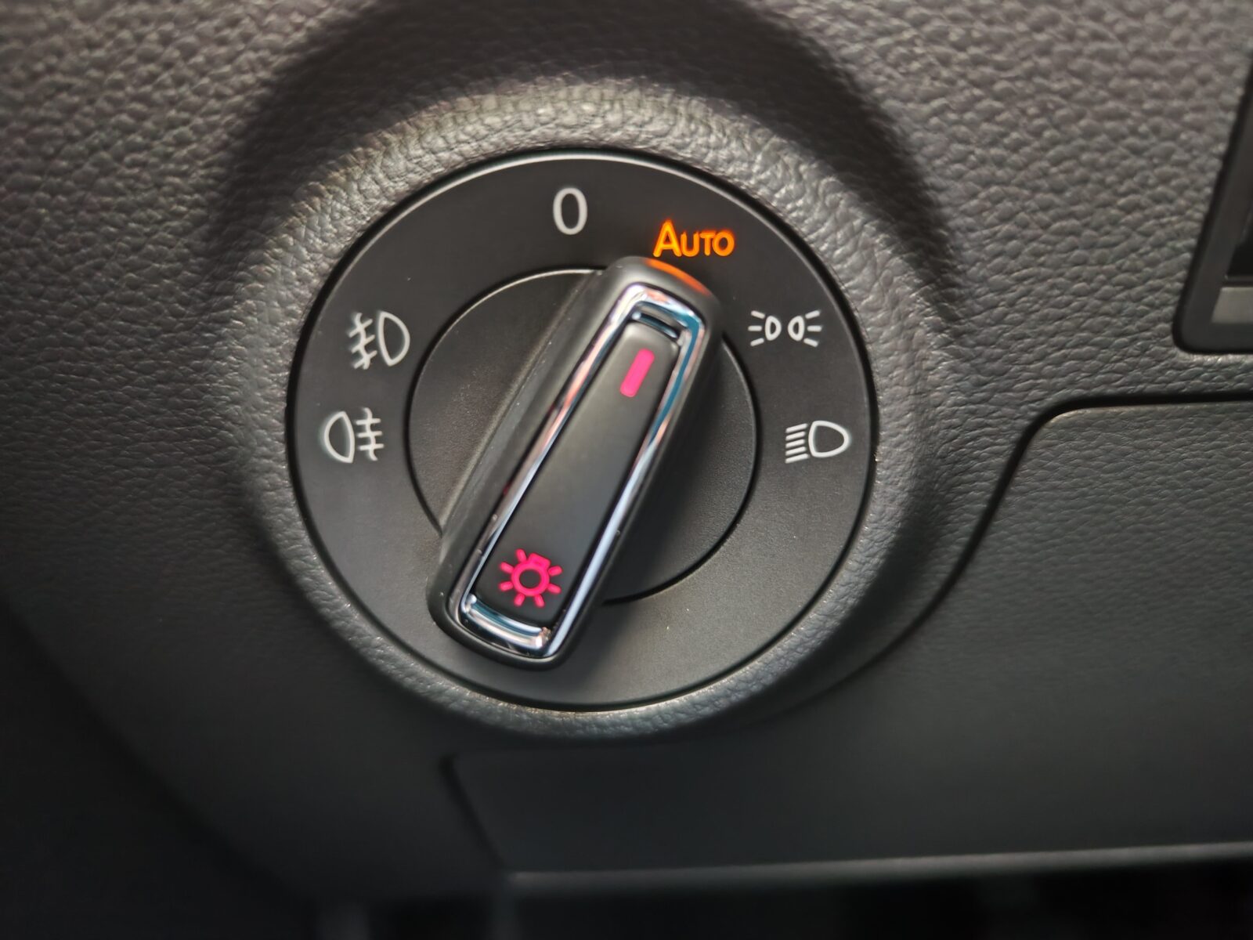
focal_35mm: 23
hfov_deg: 73.9
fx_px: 833
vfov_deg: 58.9
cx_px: 626
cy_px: 470
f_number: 1.69
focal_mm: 7.01
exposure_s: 1/20
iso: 12494
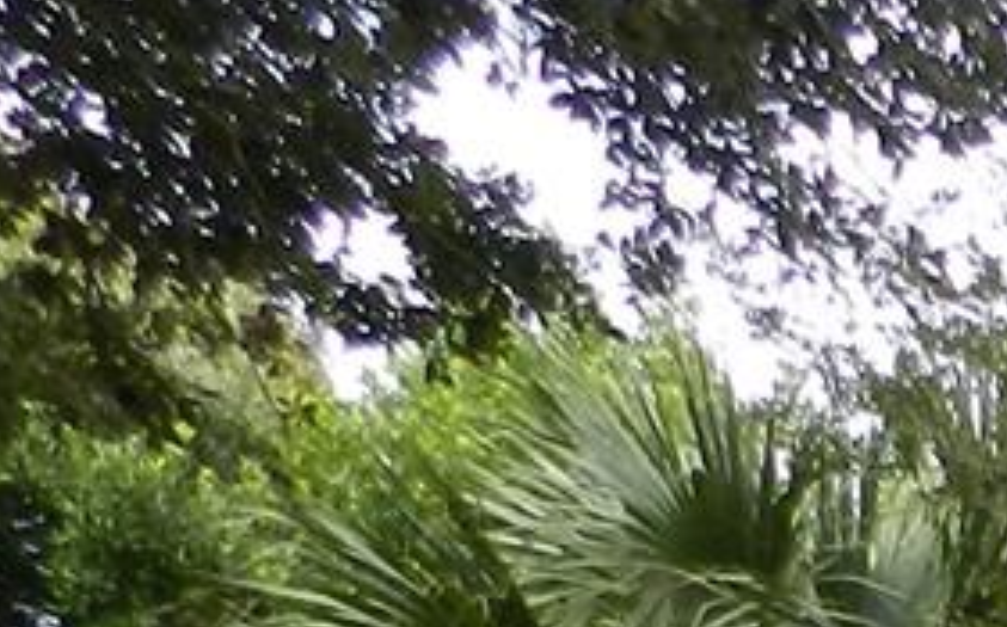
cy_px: 2117
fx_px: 3811
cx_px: 2369
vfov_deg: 7.7
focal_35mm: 139
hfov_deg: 12.2
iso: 160
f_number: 3.4
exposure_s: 1/400
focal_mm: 4
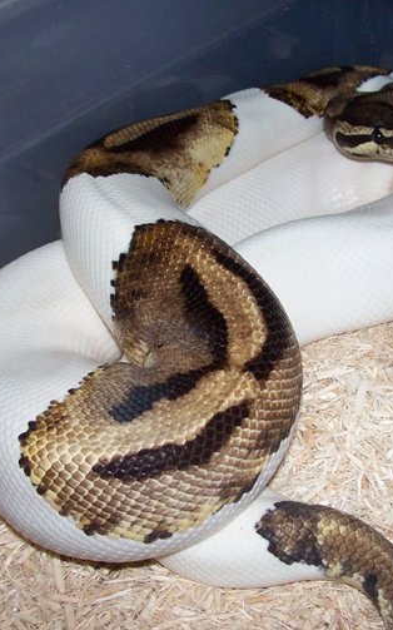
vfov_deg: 37.5
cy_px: 303
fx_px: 926
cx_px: 225
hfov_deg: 23.9
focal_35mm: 54
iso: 80
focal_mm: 6
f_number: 2.7
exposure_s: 1/64
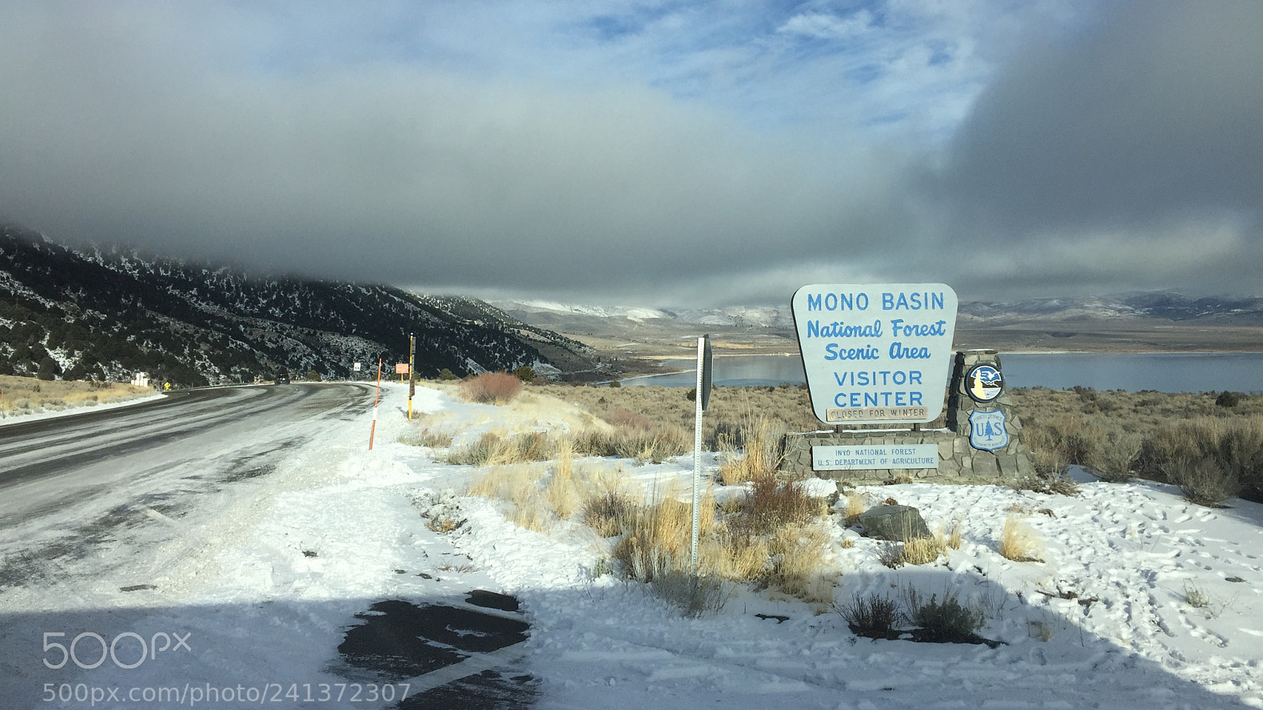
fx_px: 1072
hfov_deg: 61.0
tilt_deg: +3.2
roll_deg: -1.6
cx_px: 632
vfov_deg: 36.5
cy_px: 276
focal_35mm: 32
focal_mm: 4.15
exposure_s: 1/565
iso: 32
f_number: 2.2
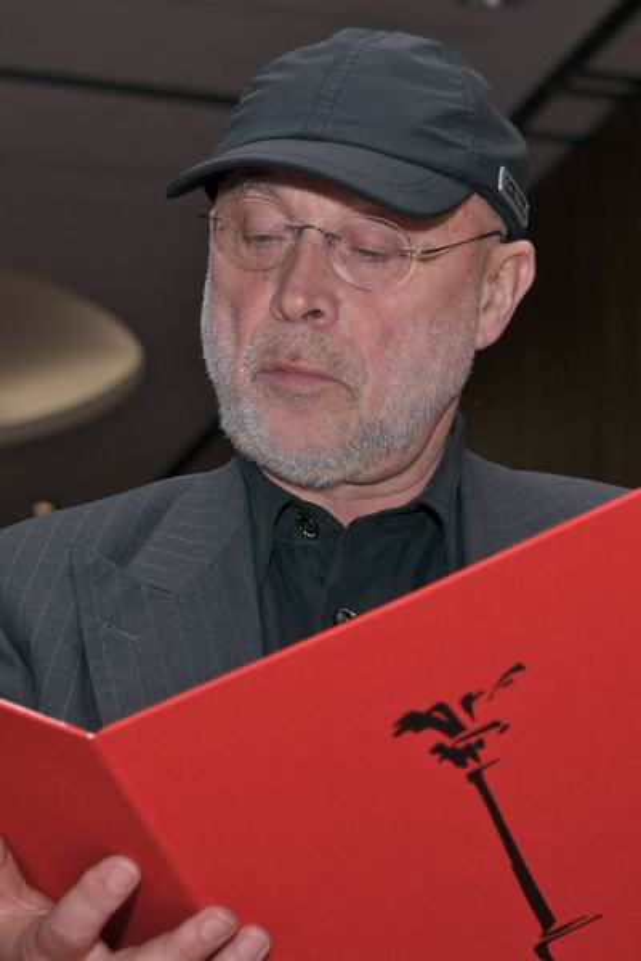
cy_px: 480
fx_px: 2203
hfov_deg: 16.6
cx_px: 320
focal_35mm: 82
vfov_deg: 24.6
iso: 250
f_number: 5.6
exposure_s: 1/80
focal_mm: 55
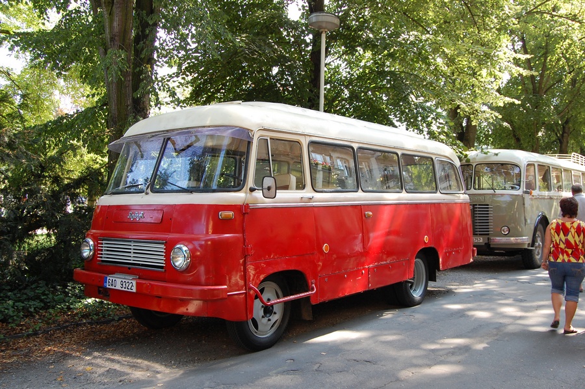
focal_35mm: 33
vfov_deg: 39.9
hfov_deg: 57.3
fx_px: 536
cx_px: 292
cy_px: 194
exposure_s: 1/60
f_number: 8
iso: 400
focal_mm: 22
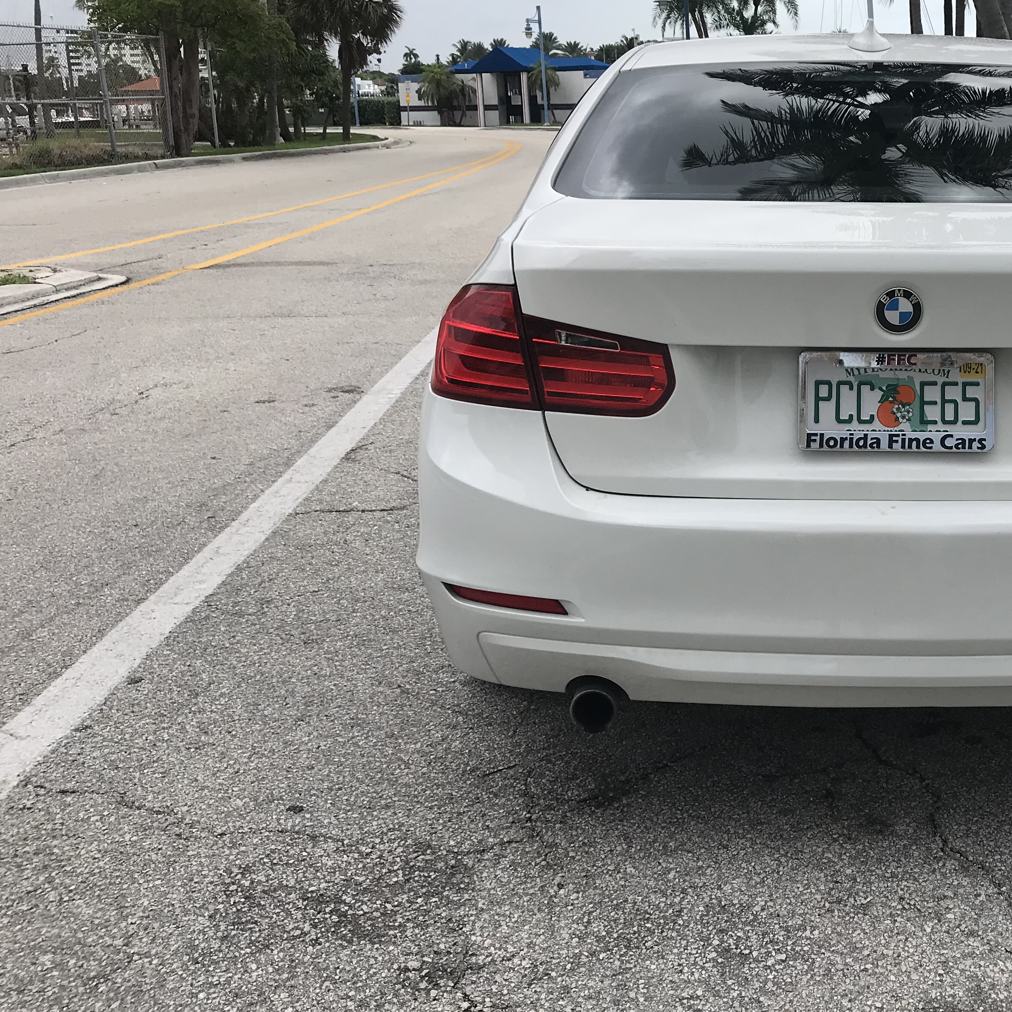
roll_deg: +1.0
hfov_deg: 38.3
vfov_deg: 39.8
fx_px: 1389
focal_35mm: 42
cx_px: 829
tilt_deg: -10.3
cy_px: 400
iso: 20
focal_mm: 3.99
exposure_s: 1/1773
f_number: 1.8
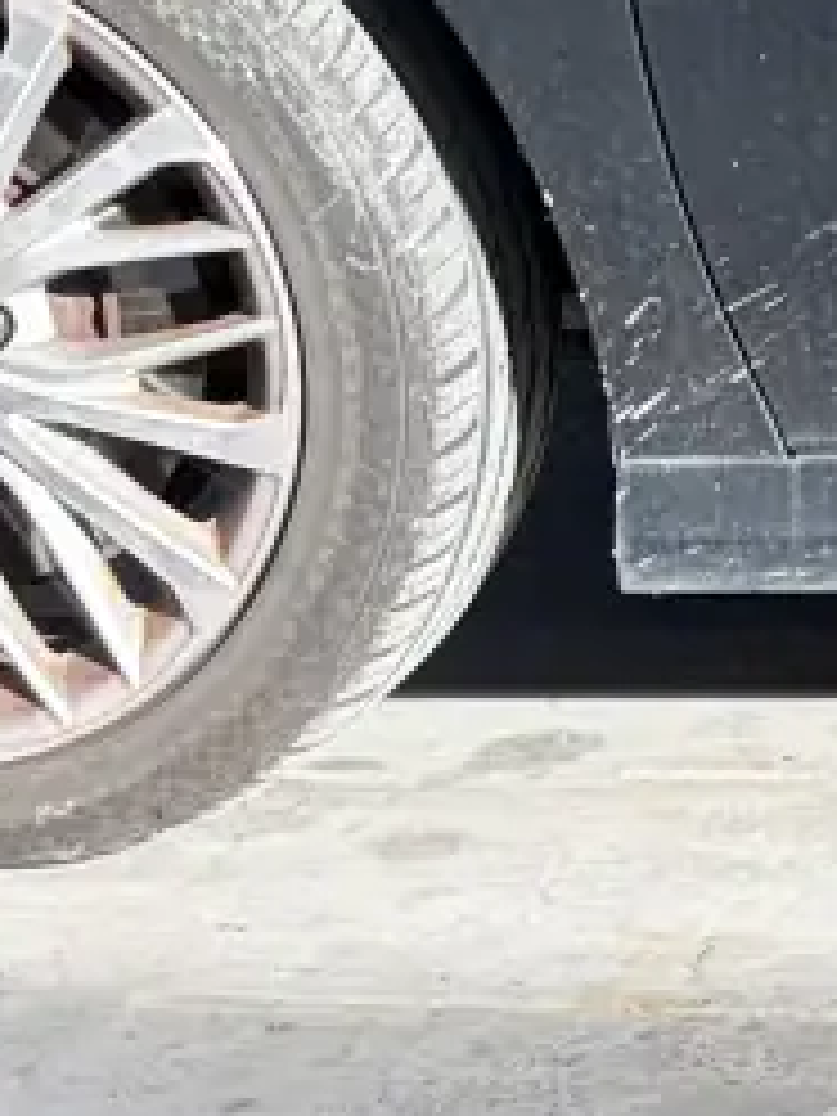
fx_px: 6480
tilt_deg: -13.2
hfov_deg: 6.7
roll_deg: -0.9
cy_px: 243
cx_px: 2534
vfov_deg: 9.8
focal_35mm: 201
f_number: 1.6
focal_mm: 5.96
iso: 32
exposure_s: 1/100
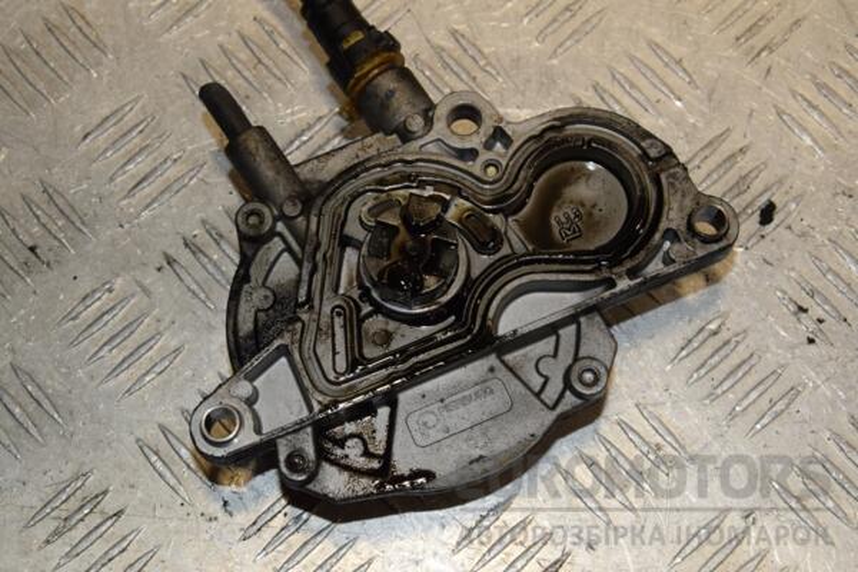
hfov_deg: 28.1
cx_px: 429
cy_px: 286
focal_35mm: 72
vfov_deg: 18.9
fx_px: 1716
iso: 800
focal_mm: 48
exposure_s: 1/200
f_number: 9
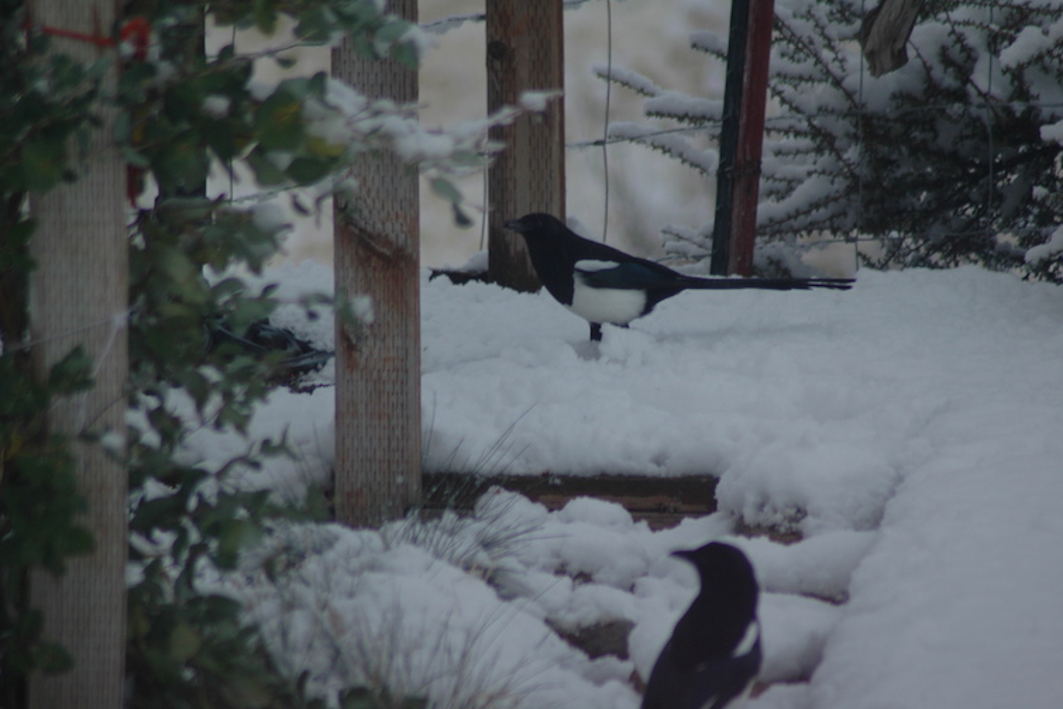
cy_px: 354
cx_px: 530
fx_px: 13378
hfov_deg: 4.6
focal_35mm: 453
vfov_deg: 3.0
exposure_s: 1/80
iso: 200
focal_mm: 300
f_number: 5.6
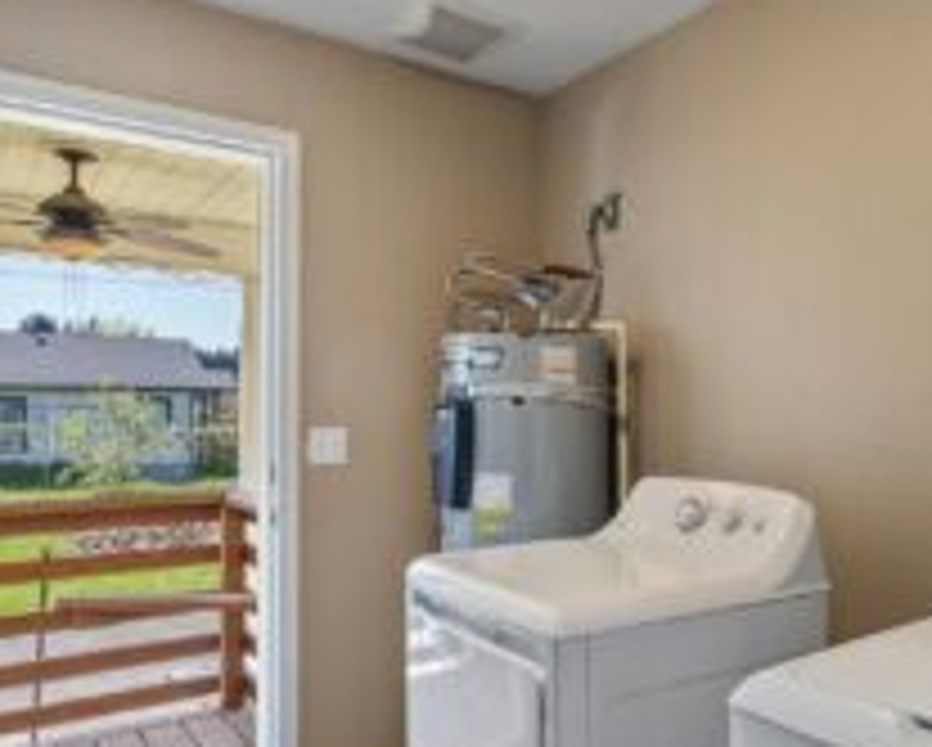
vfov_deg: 50.0
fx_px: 801
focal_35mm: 29
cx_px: 639
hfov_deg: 58.7
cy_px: 398
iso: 1250
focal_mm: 16
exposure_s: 1/80
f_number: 8
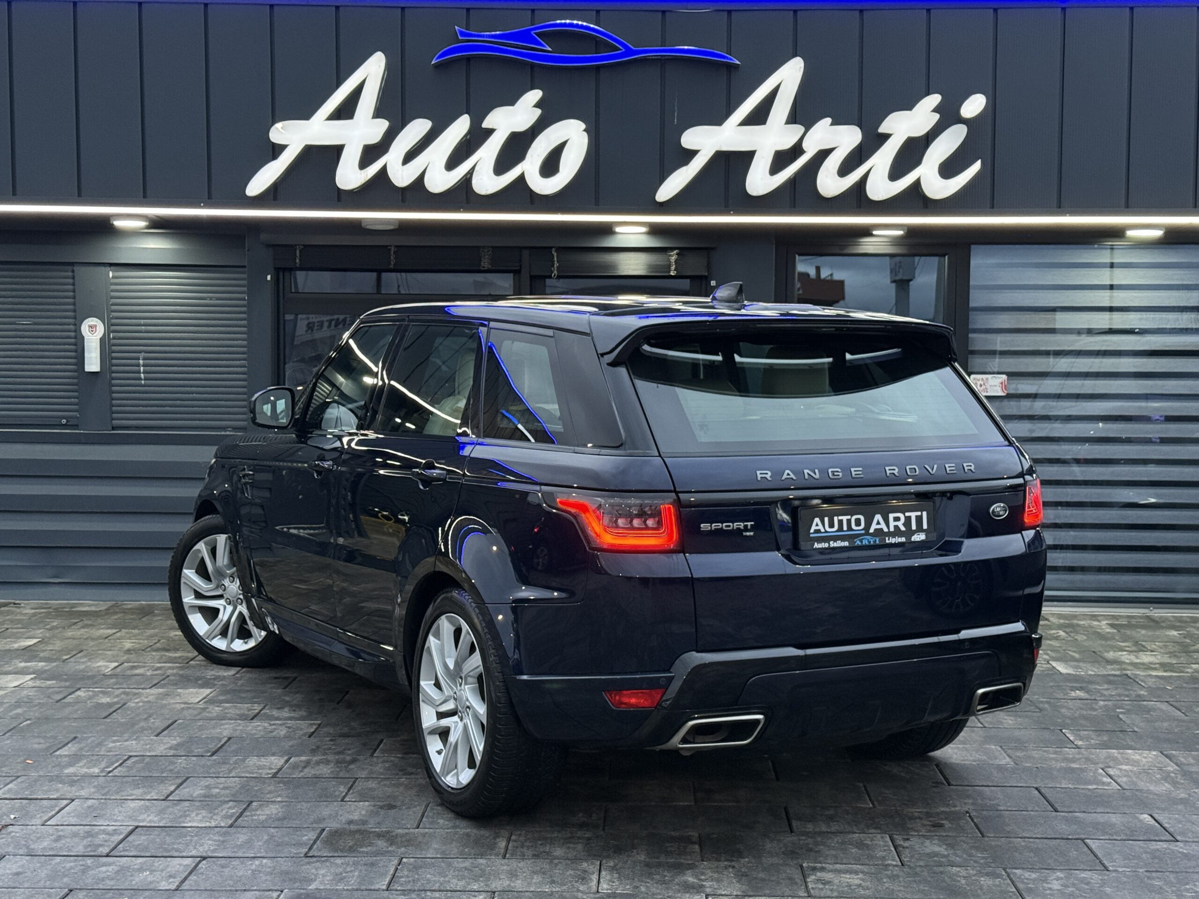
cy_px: 450
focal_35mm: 48
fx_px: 1663
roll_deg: +0.5
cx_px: 600
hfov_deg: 39.7
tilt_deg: -2.5
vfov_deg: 30.3
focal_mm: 6.76
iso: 320
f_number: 1.78
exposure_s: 1/100
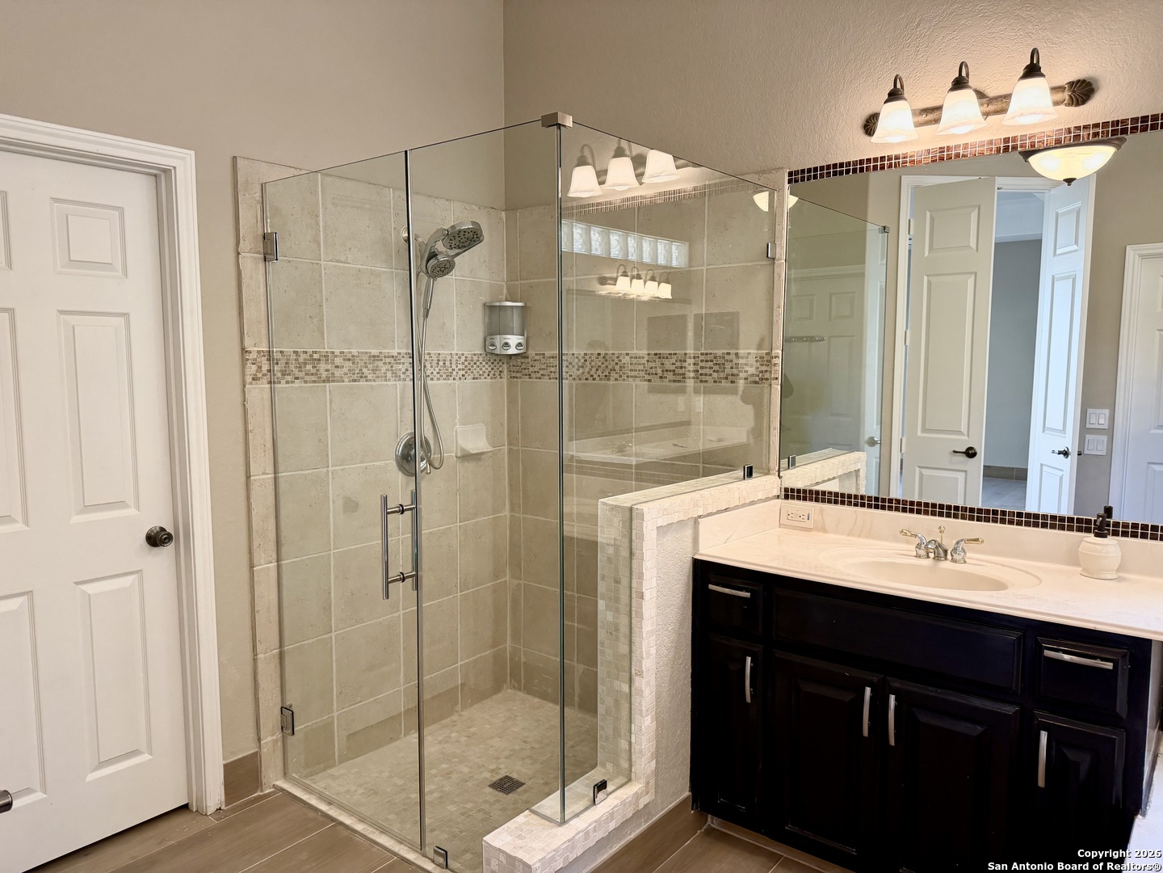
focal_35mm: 24
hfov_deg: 71.6
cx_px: 582
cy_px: 436
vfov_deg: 56.8
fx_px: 806
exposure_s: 1/120
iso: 160
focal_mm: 6.76
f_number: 1.78
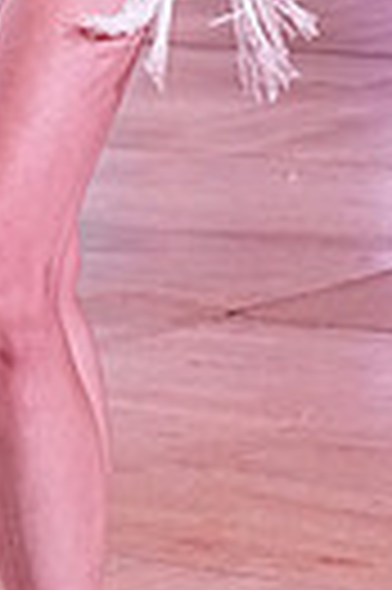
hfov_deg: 5.4
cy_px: -239
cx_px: -124
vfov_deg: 8.0
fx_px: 4127
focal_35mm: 252
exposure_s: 1/400
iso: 3200
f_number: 5
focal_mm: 38
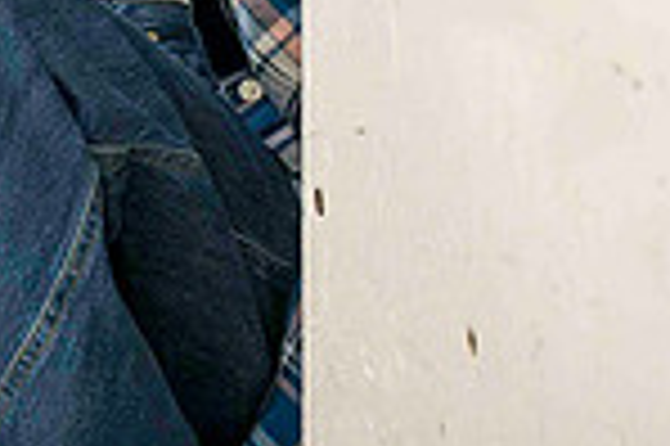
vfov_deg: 5.5
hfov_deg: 8.3
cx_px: -53
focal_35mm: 246
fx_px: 4573
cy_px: -369
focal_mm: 60
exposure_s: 1/250
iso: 3200
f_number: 8
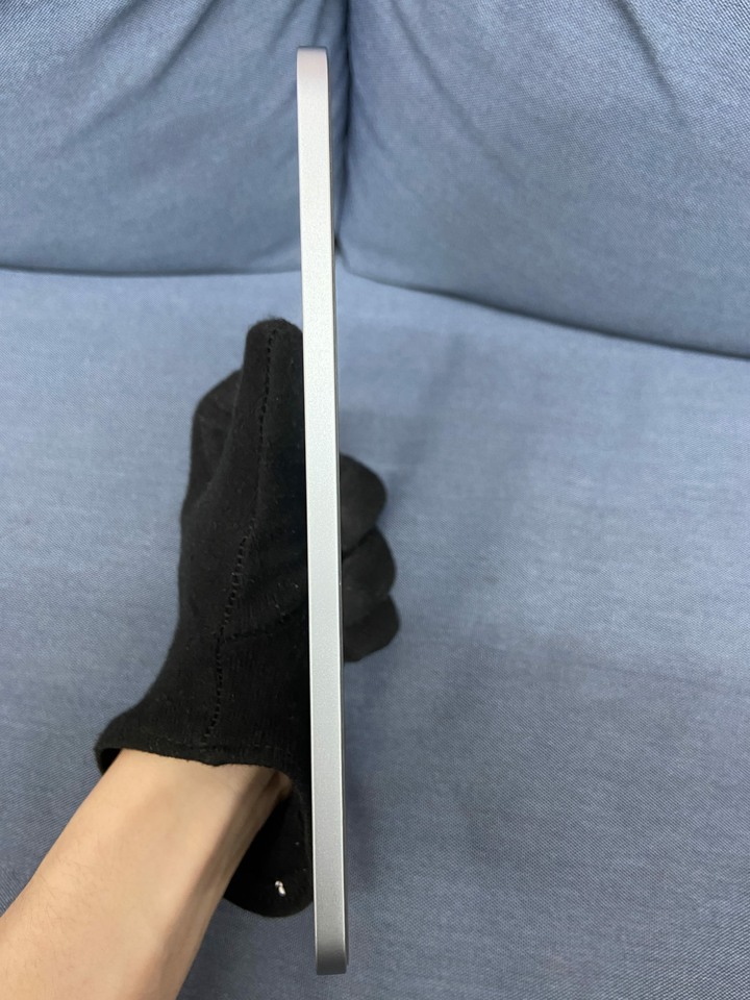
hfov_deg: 53.1
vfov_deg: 67.3
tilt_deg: -67.5
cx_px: 375
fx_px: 751
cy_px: 500
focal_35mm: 26
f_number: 1.8
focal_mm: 4.25
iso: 160
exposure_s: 1/60
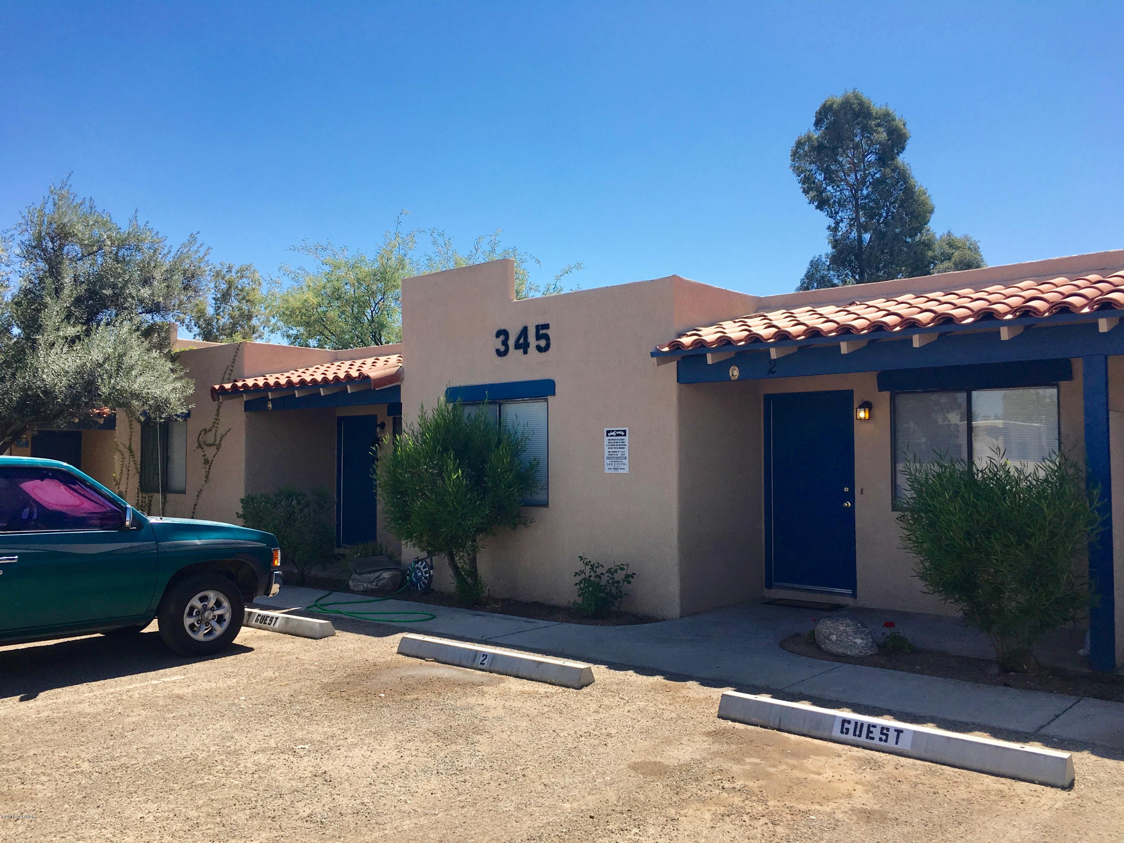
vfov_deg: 48.2
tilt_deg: +3.4
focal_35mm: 29
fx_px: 942
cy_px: 422
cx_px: 562
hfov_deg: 61.7
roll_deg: +0.7
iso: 25
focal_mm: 4.15
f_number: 2.2
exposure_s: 1/1221
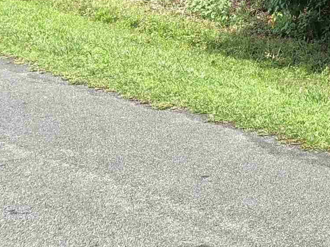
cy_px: -196
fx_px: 1096
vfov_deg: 11.9
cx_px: 511
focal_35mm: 115
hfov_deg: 15.6
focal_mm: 3.99
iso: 20
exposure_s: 1/371
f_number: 1.8
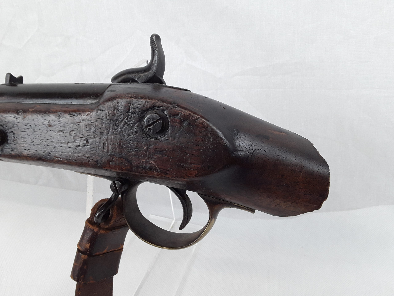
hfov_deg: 65.3
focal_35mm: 27
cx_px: 197
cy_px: 148
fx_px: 307
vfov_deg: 51.4
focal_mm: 2.91
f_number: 1.9
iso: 40
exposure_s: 1/33
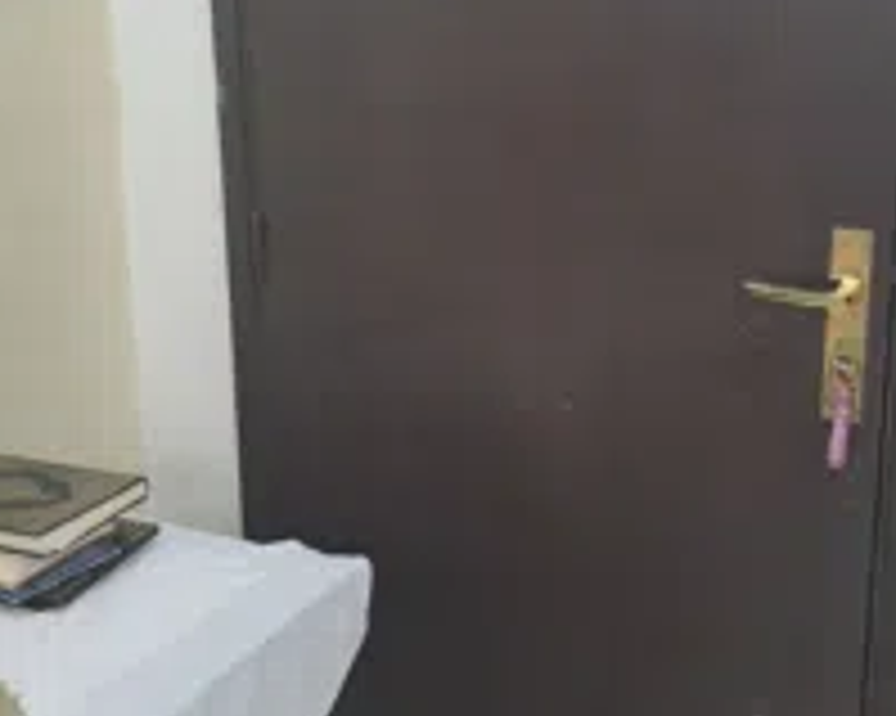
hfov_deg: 38.1
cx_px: 455
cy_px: 302
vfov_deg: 30.8
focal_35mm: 49
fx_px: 1299
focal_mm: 4.65
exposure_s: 1/50
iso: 250
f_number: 1.8
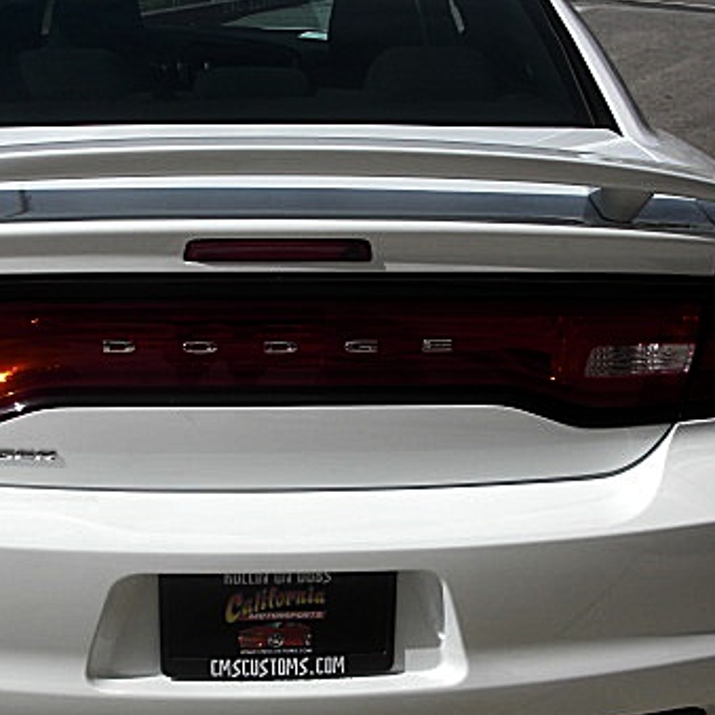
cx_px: 268
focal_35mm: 60
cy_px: 384
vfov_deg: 28.6
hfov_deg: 28.5
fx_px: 1402
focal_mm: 6.3
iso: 50
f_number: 7.9
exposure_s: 1/250
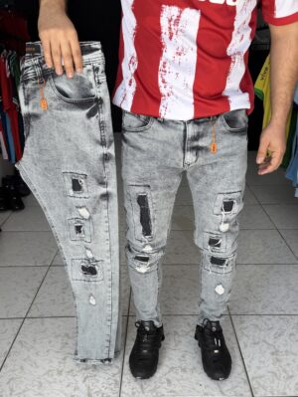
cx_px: 149
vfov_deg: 71.5
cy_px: 198
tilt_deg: -26.4
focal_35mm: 24
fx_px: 275
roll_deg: +0.9
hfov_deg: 56.9
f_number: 1.78
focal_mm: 6.76
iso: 80
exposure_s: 1/491
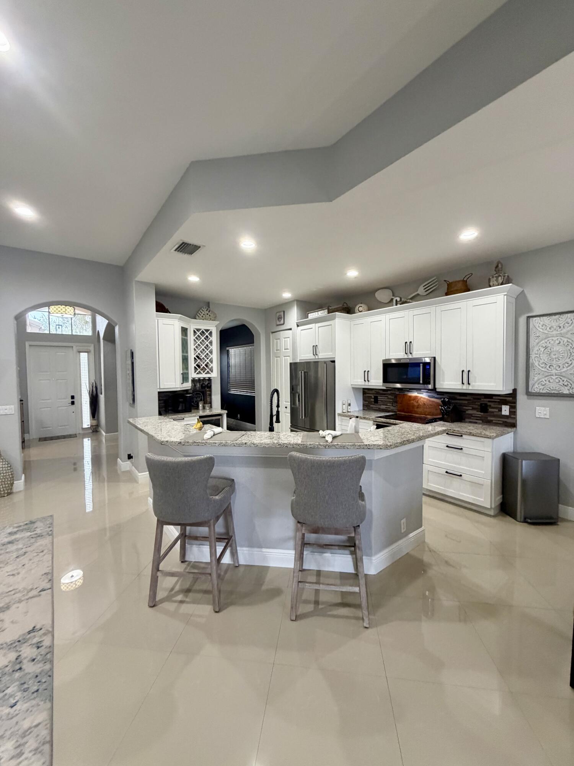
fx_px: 310
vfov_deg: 102.1
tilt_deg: -1.2
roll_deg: -2.2
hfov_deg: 85.7
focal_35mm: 14
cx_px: 287
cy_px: 383
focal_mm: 2.22
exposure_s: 1/60
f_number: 2.2
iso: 400
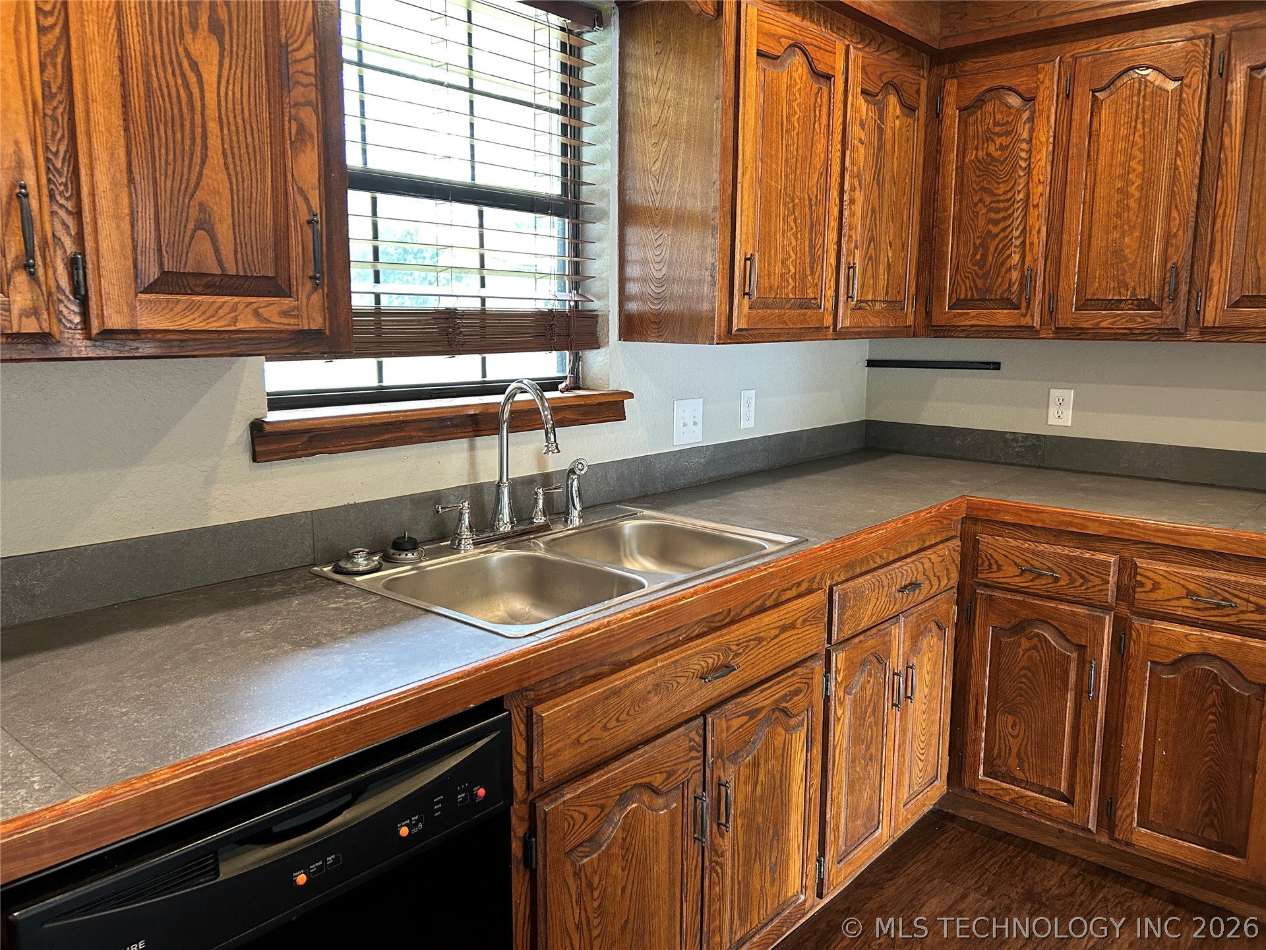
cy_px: 475
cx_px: 633
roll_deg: -0.2
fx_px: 951
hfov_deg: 67.3
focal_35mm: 26
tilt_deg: -9.4
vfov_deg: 53.1
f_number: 1.5
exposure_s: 1/60
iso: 250
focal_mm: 5.7
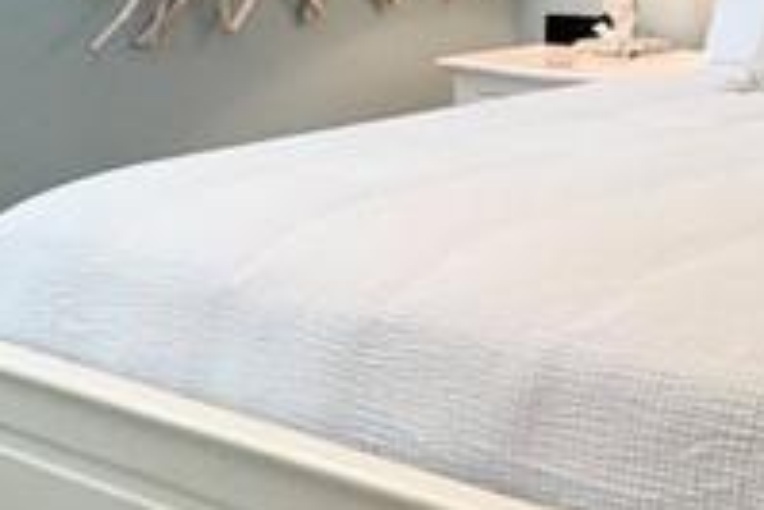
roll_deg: -1.1
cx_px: 1094
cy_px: -88
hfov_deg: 22.8
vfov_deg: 17.4
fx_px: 1593
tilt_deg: -3.6
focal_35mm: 75
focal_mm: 2.22
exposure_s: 1/120
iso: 200
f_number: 2.2
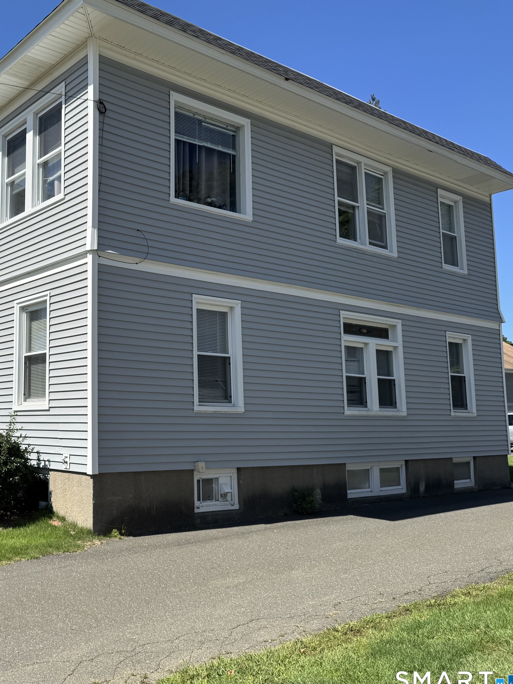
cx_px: 65
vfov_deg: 55.3
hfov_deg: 40.2
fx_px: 652
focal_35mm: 33
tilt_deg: +5.8
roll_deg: -0.4
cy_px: 343
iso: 80
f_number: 1.78
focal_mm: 6.76
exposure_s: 1/4310
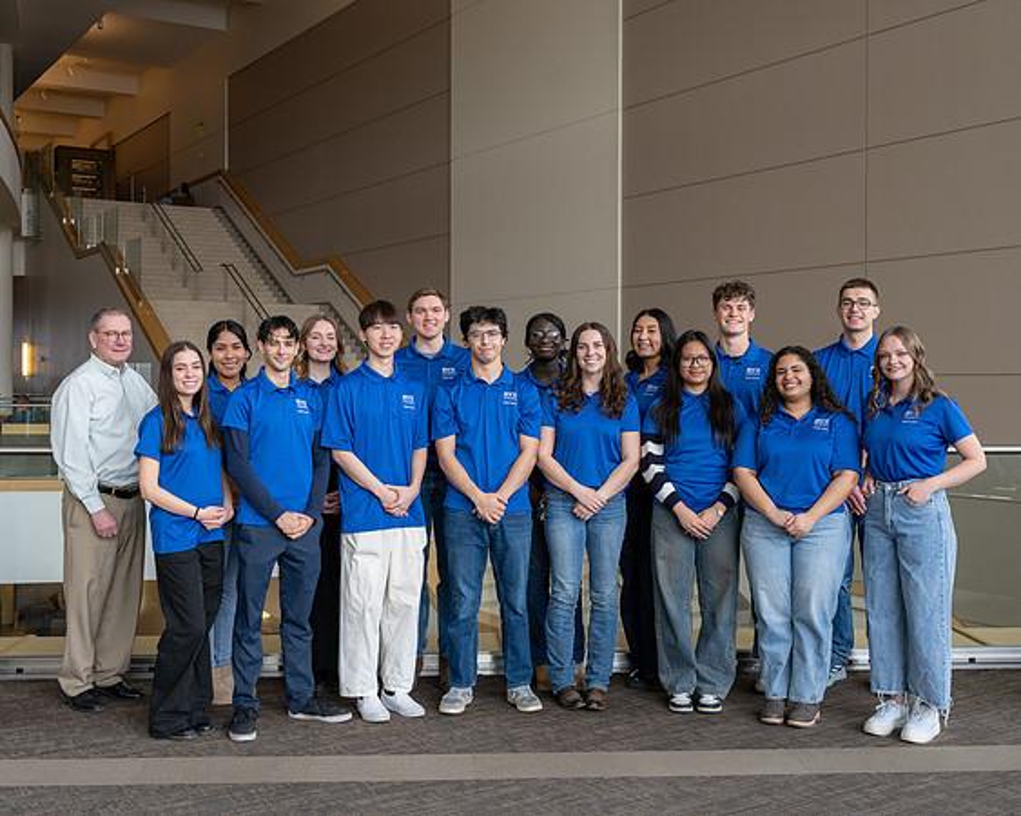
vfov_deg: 36.5
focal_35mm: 41
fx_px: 1237
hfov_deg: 44.8
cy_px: 384
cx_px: 495
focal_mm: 29.5
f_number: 5
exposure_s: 1/125
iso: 250
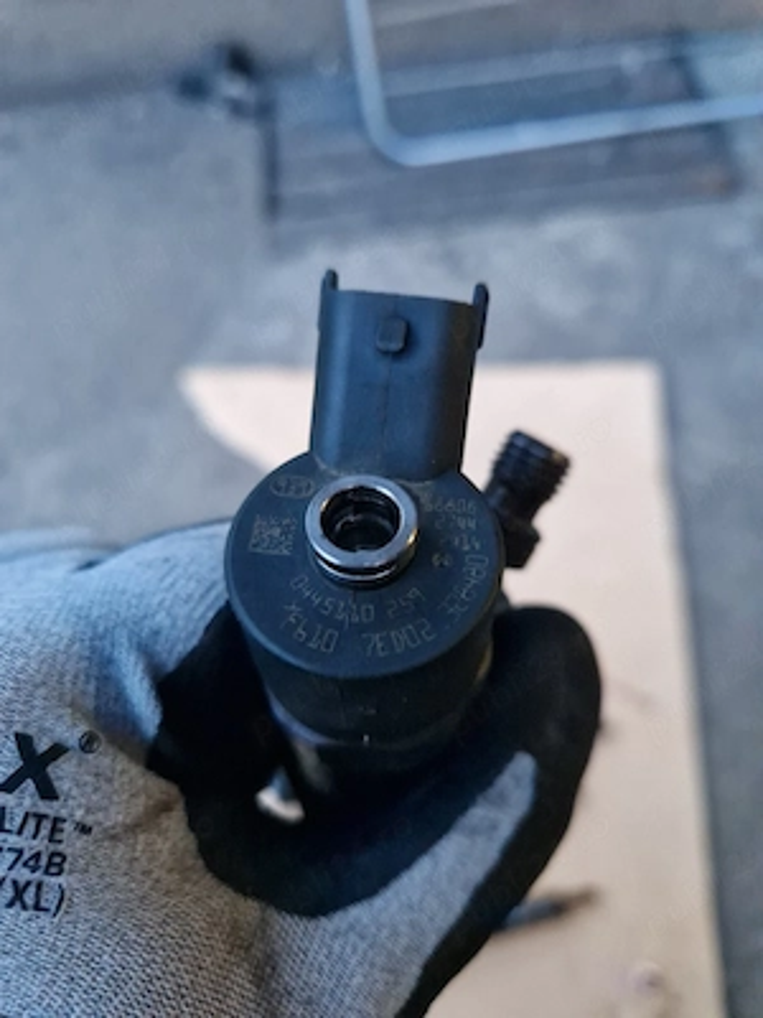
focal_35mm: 23
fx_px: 676
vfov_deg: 73.9
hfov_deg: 58.9
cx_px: 382
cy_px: 509
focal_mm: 5.4
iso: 640
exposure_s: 1/33
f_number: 1.8
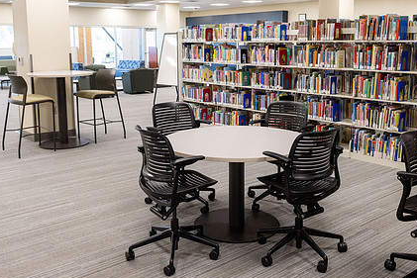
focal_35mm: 40
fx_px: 463
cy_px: 103
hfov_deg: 48.4
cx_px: 226
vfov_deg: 33.3
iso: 1600
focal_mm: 29
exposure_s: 1/100
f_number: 5
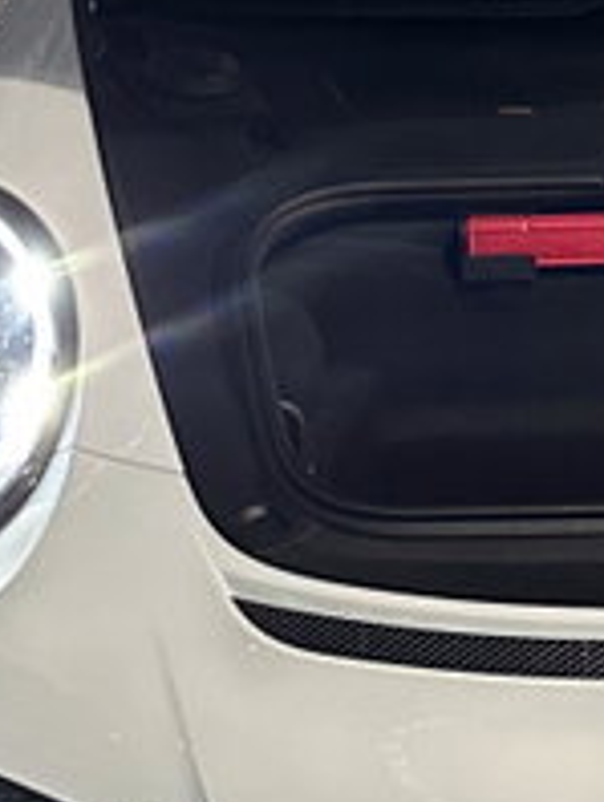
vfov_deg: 15.4
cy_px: -109
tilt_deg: -9.8
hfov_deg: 11.8
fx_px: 2879
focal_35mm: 124
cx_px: 693
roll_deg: +1.0
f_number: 1.78
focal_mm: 6.86
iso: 640
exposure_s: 1/50
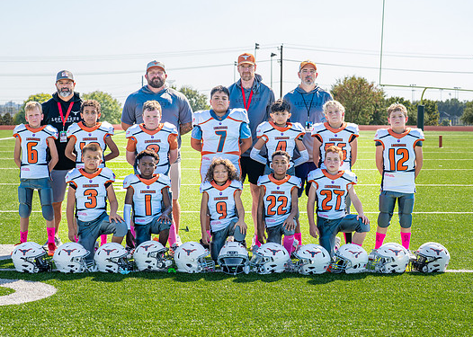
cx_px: 207
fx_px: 967
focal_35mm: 72
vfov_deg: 19.8
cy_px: 149
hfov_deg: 27.5
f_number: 4
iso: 100
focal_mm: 50
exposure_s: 1/500
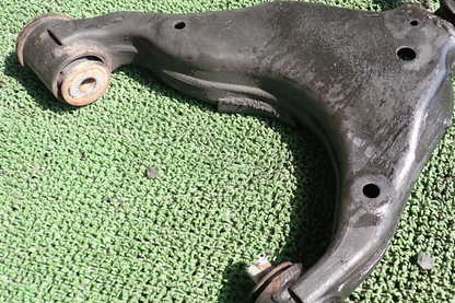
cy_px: 152
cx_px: 302
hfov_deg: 43.0
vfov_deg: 29.8
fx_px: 568
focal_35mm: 45
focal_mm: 5.4
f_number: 6.3
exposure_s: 1/60
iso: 100
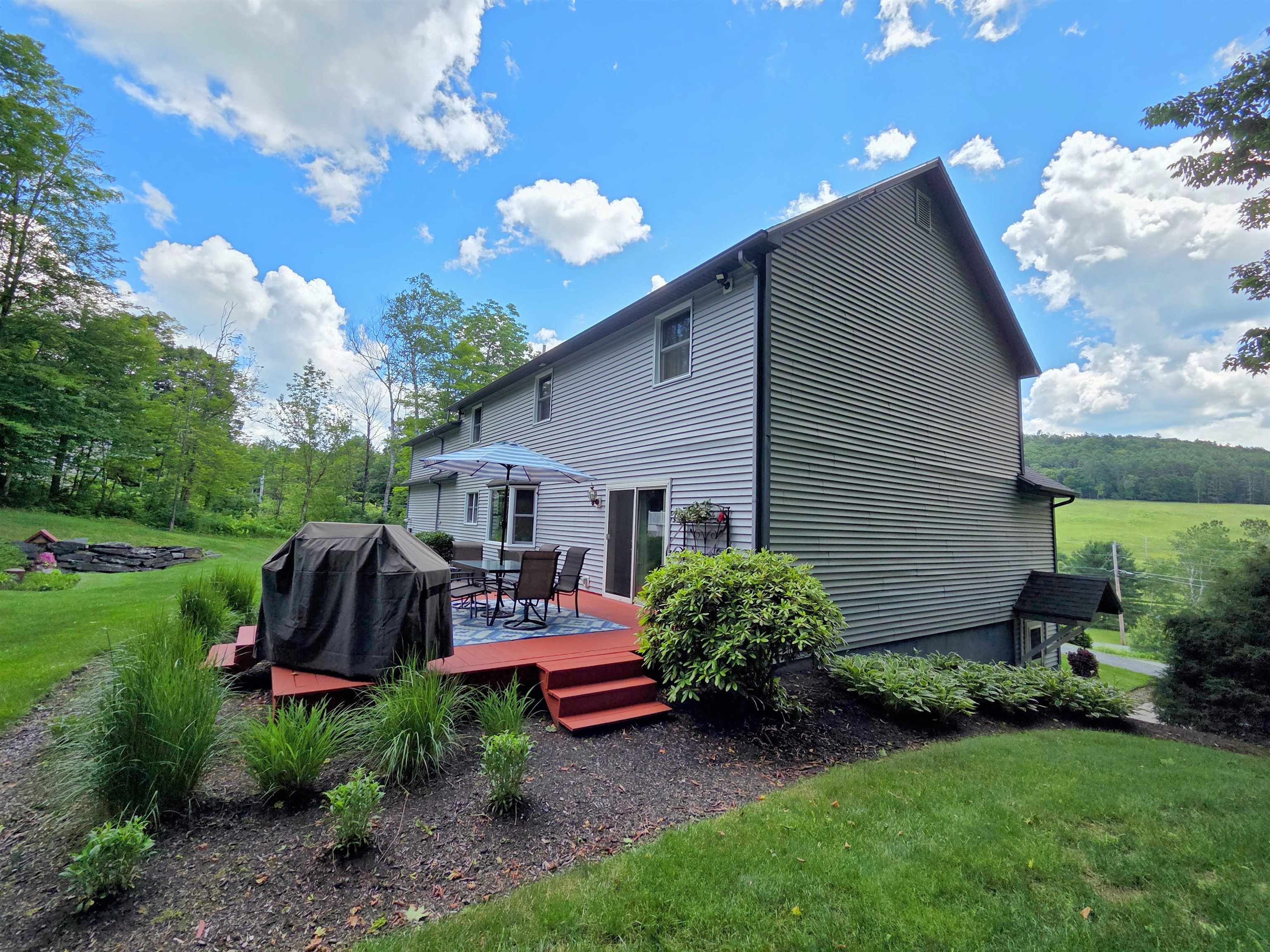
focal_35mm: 13
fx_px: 477
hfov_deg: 106.2
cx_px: 635
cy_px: 476
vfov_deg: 89.9
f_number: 2.2
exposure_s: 1/1123
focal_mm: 2.2
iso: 50
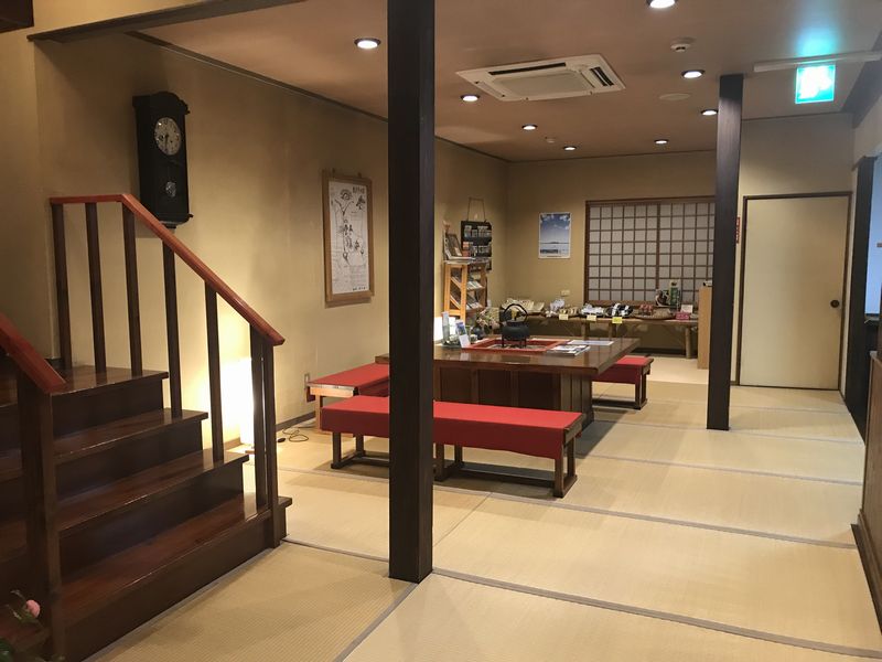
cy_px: 331
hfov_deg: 63.4
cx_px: 441
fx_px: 713
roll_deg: +0.5
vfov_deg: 49.7
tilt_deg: -5.1
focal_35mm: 28
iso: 80
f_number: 1.8
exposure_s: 1/15
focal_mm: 3.99
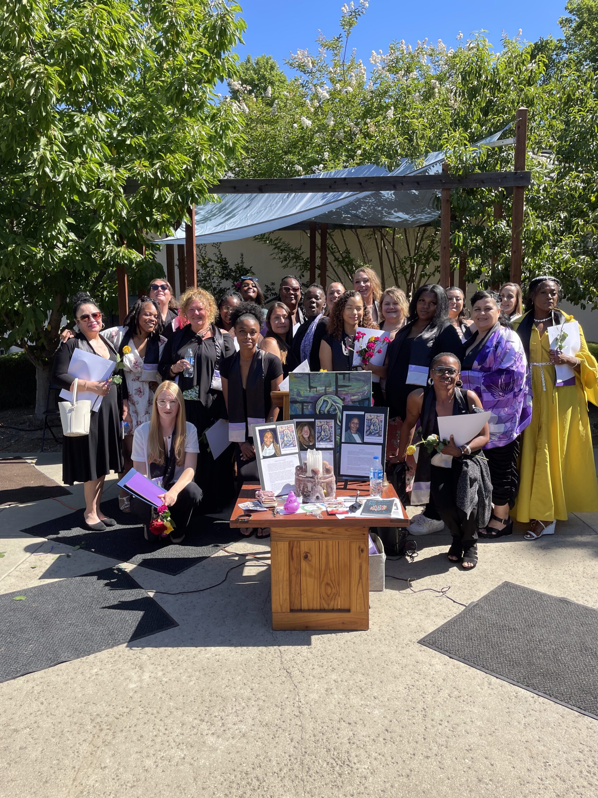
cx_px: 299
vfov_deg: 67.3
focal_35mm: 26
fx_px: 599
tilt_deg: -6.8
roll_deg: +1.5
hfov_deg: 53.1
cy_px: 399
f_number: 1.6
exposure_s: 1/1171
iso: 32
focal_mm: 4.2
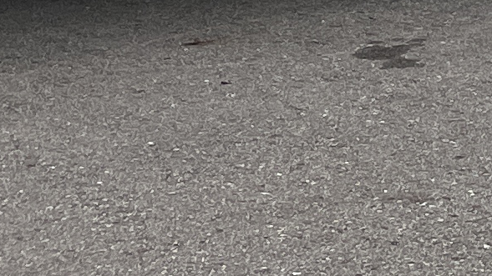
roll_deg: +2.1
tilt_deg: +2.7
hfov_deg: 11.0
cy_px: -565
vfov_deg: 5.8
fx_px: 2530
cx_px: 485
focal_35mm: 194
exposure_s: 1/1887
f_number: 1.6
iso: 32
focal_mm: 4.2
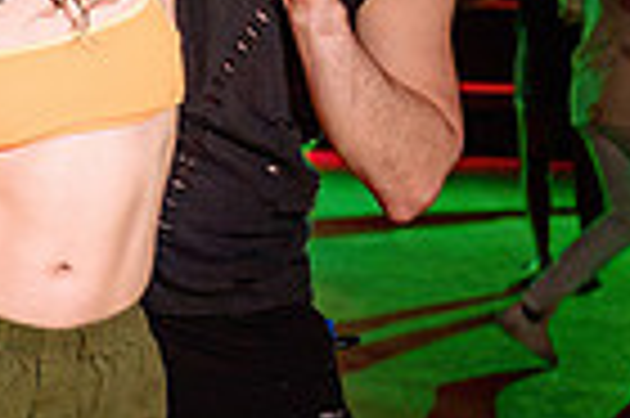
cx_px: -628
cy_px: 240
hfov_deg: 9.9
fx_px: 3374
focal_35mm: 193
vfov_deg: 7.1
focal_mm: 38
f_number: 2.8
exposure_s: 1/60
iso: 1000
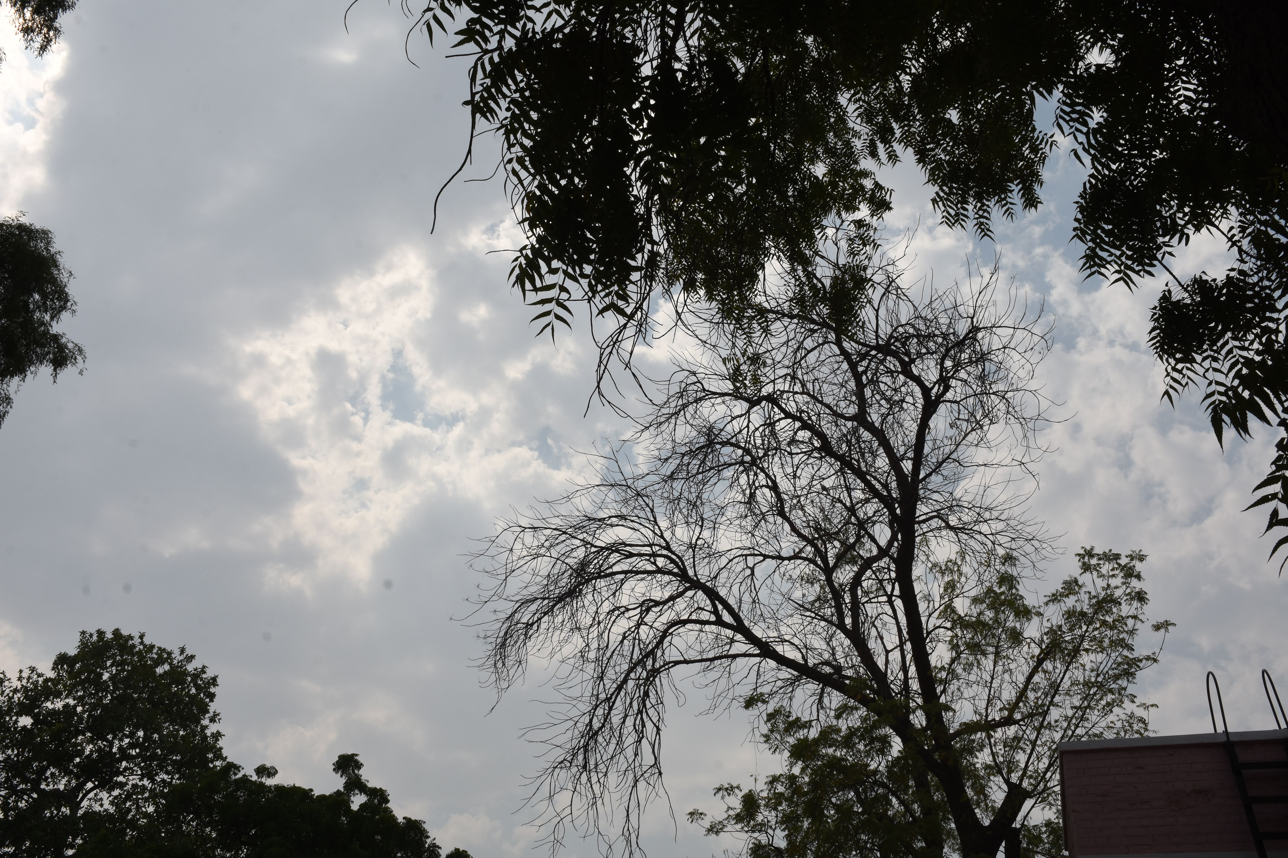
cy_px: 429
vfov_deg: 34.2
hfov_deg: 49.6
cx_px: 644
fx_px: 1395
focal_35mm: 39
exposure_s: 1/400
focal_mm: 26
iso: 200
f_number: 18
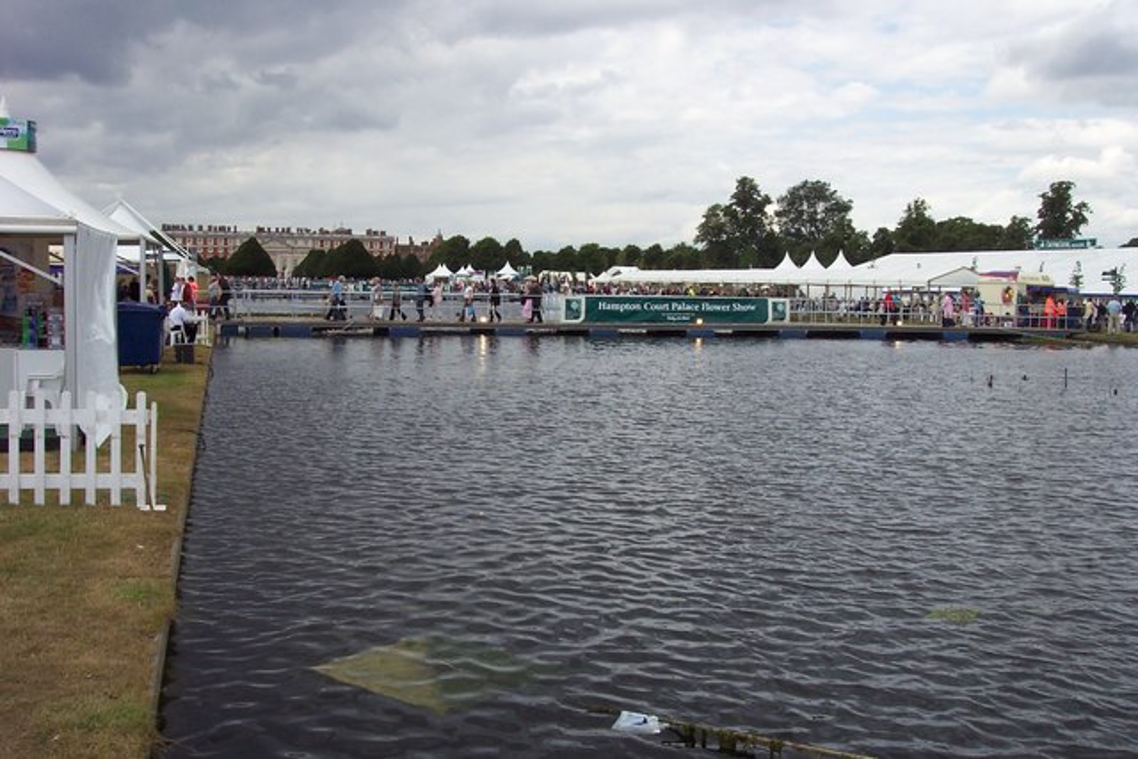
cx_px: 569
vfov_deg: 35.1
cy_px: 380
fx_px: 1201
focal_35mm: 38
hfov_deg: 50.7
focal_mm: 8
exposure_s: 1/500
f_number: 4.8
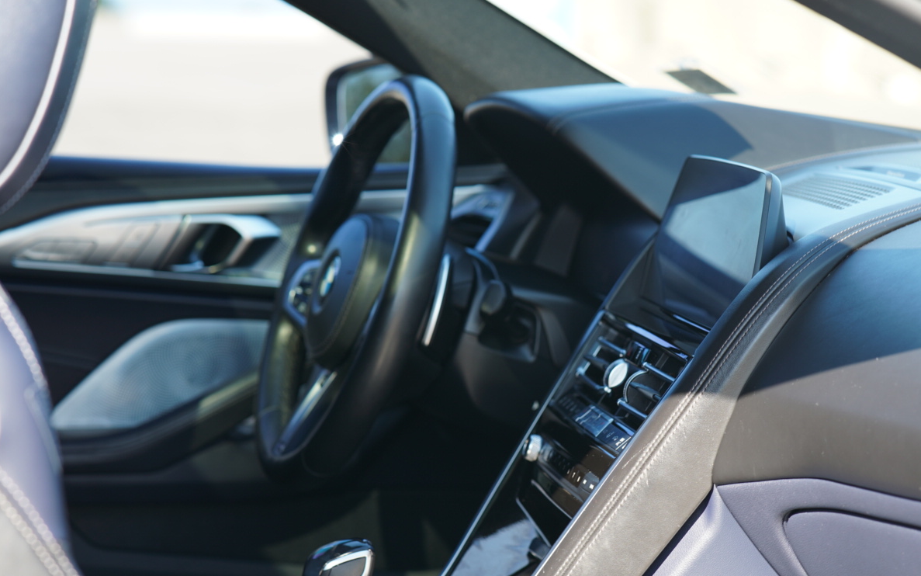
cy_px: 380
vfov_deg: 11.1
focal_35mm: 118
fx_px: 2962
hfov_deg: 17.6
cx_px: 584
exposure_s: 1/100
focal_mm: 85
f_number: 4
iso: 125
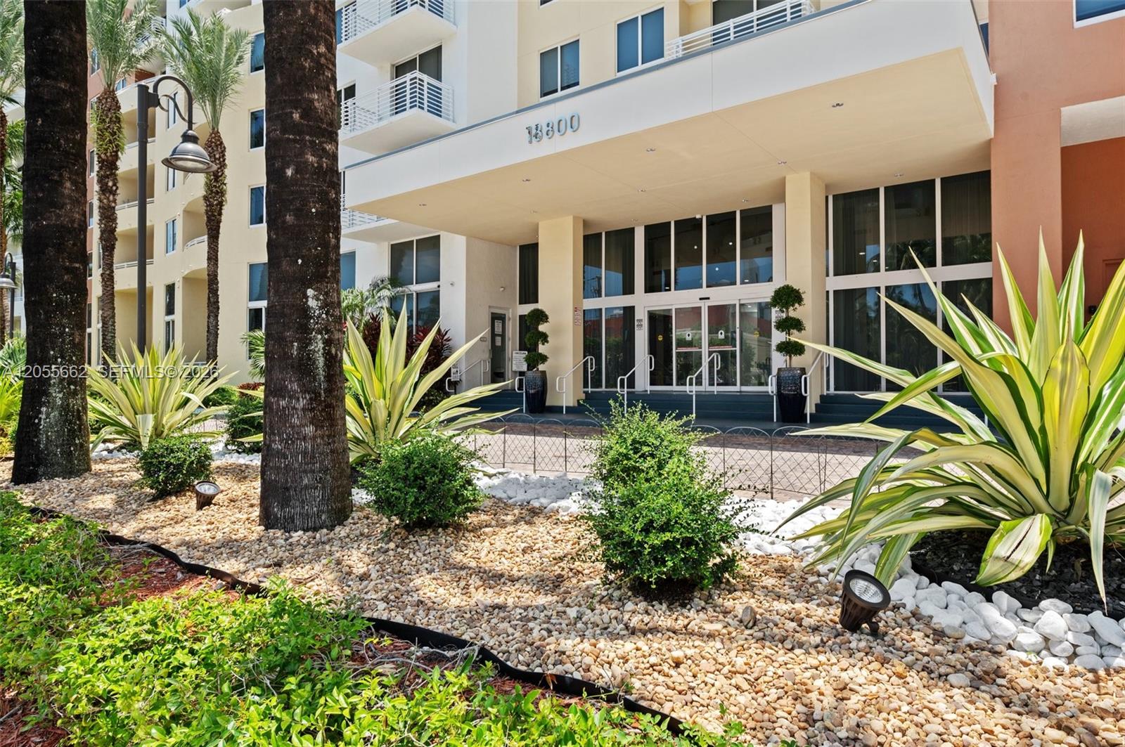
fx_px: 656
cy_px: 374
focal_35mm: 21
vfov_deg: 59.4
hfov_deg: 81.3
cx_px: 562
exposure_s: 1/320
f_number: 8
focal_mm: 21
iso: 200
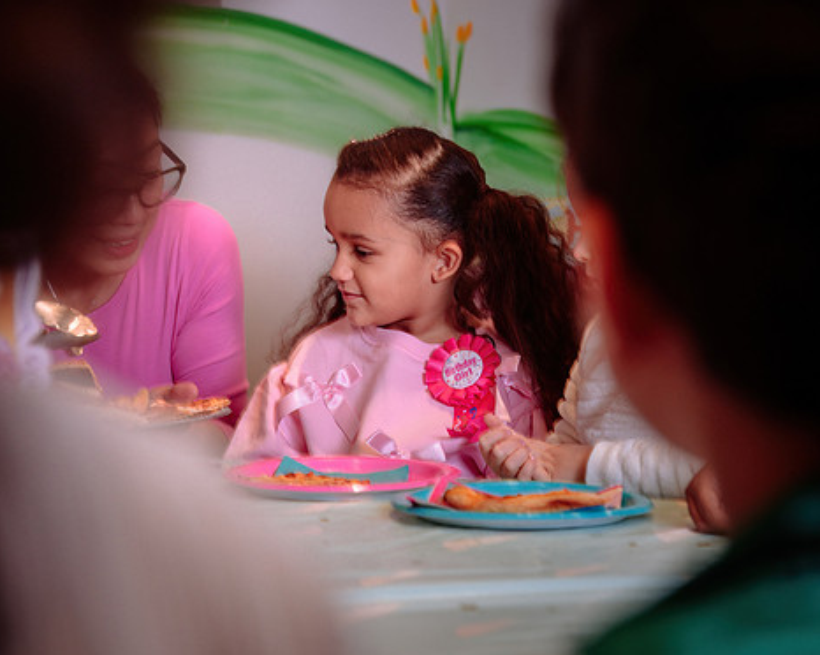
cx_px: 322
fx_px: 2207
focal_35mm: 91
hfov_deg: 21.0
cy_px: 325
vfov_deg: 16.9
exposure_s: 1/100
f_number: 4
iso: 800
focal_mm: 65
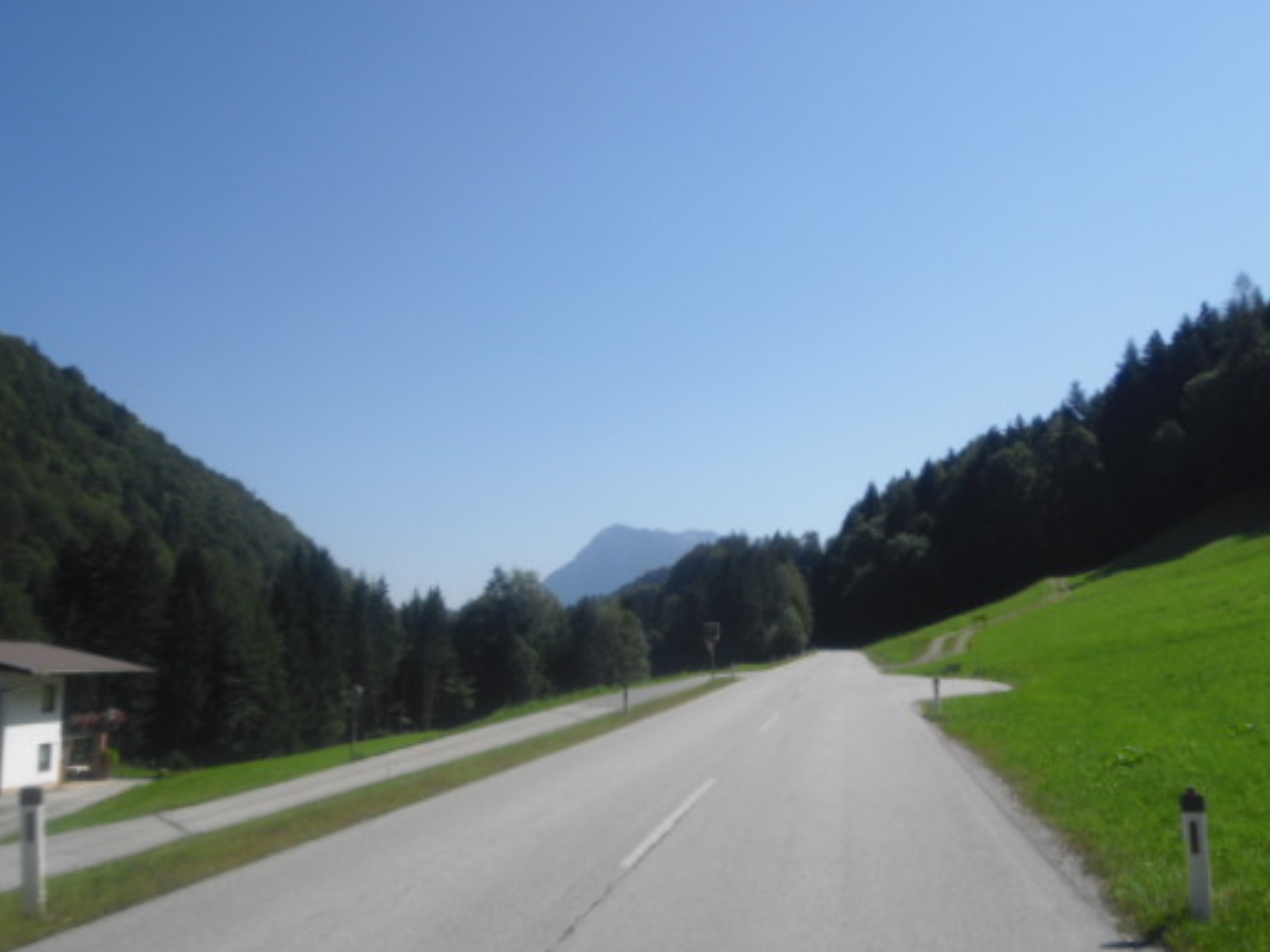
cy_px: 540
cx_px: 660
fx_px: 1284
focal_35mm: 35
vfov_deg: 40.6
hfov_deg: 52.6
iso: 64
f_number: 7.8
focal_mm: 4.65
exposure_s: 1/200
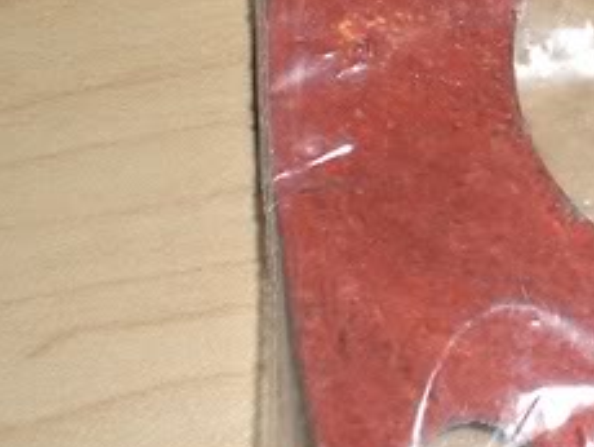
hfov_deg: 14.5
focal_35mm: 132
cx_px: 697
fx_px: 2267
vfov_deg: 11.2
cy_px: 59
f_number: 4.4
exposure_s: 1/60
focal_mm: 6.3
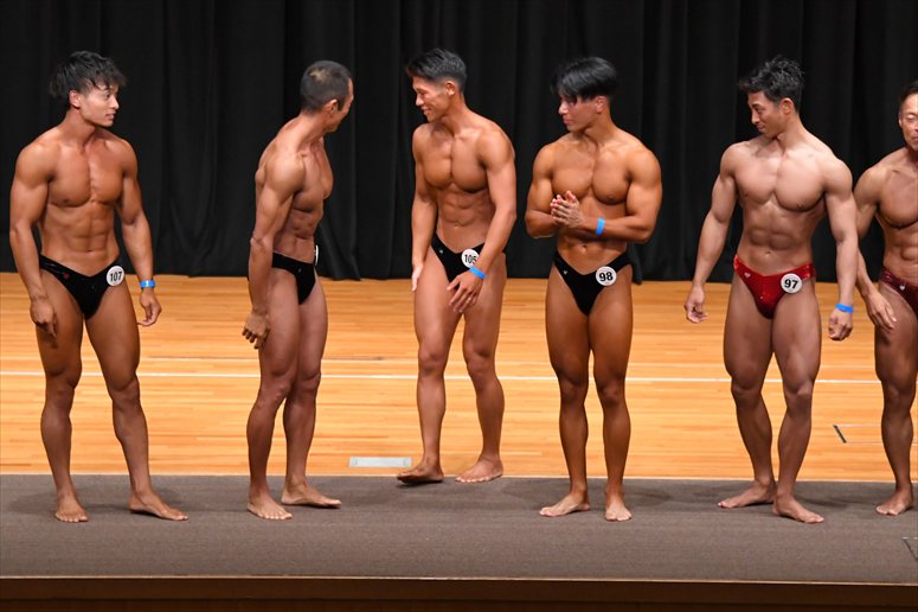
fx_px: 5149
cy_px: 306
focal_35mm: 202
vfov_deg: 6.8
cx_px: 459
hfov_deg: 10.2
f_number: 5.6
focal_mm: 135
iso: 5000
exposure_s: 1/400
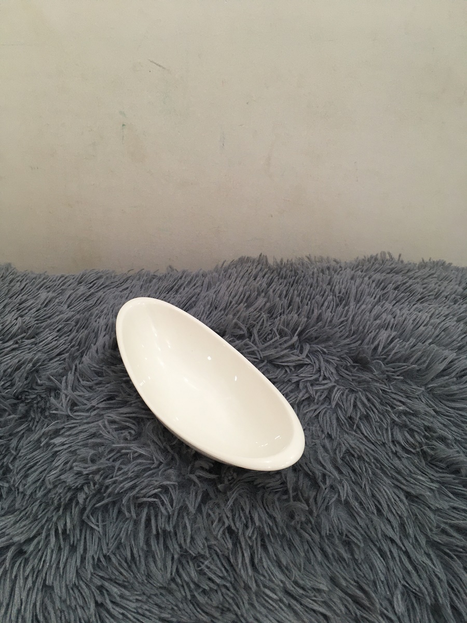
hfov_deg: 48.2
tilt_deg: -34.8
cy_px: 312
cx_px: 234
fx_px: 522
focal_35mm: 29
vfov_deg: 61.7
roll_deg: +0.6
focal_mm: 4.15
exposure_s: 1/33
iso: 50
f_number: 2.2
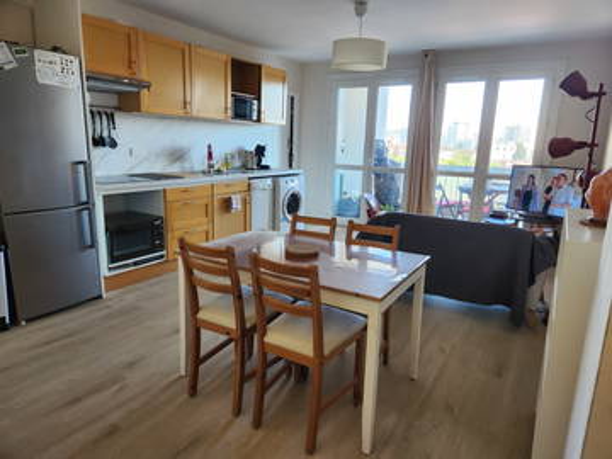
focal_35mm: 23
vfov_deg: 58.9
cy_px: 230
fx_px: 407
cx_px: 306
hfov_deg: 73.9
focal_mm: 5.4
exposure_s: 1/120
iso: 160
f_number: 1.8
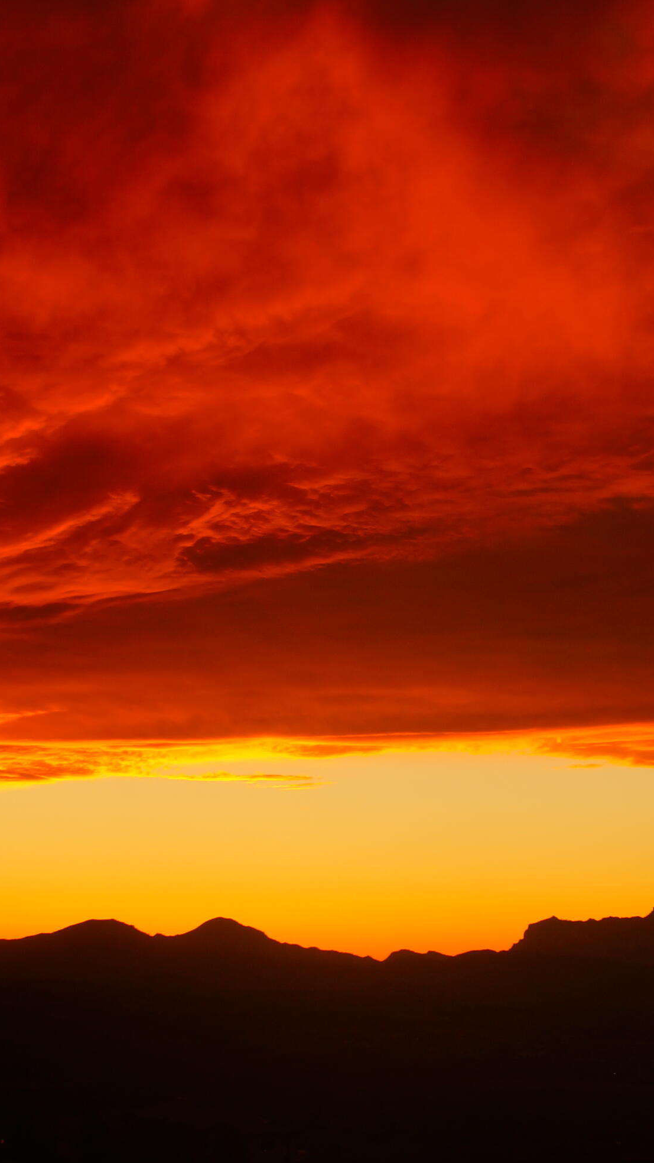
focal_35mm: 67
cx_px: 449
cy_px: 584
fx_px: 2066
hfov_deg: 17.9
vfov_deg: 31.4
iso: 100
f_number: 8
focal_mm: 28
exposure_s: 1/20
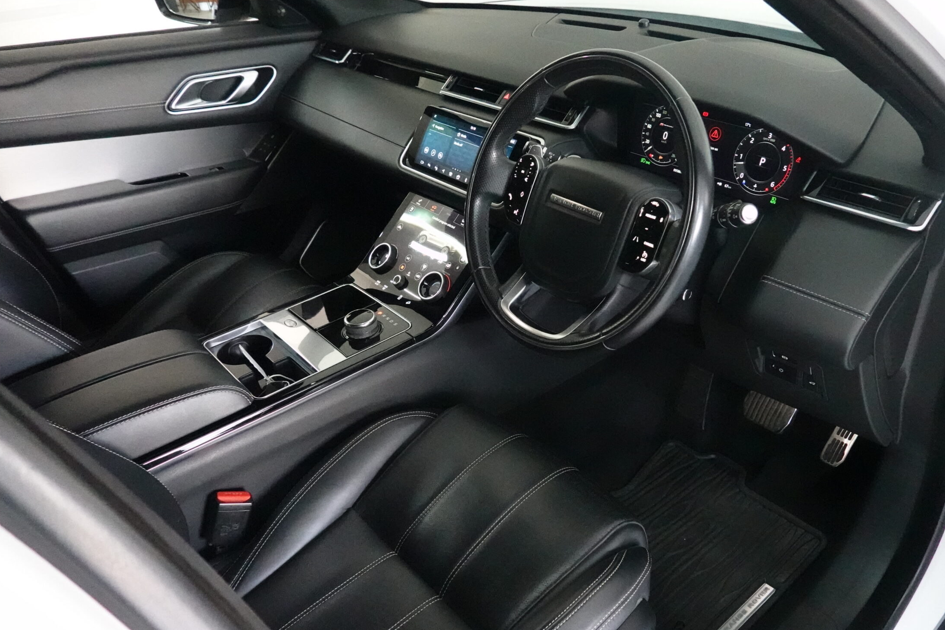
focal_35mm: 28
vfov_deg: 46.4
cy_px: 337
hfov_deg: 65.2
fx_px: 735
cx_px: 538
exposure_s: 1/200
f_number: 2.8
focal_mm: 9
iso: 6400
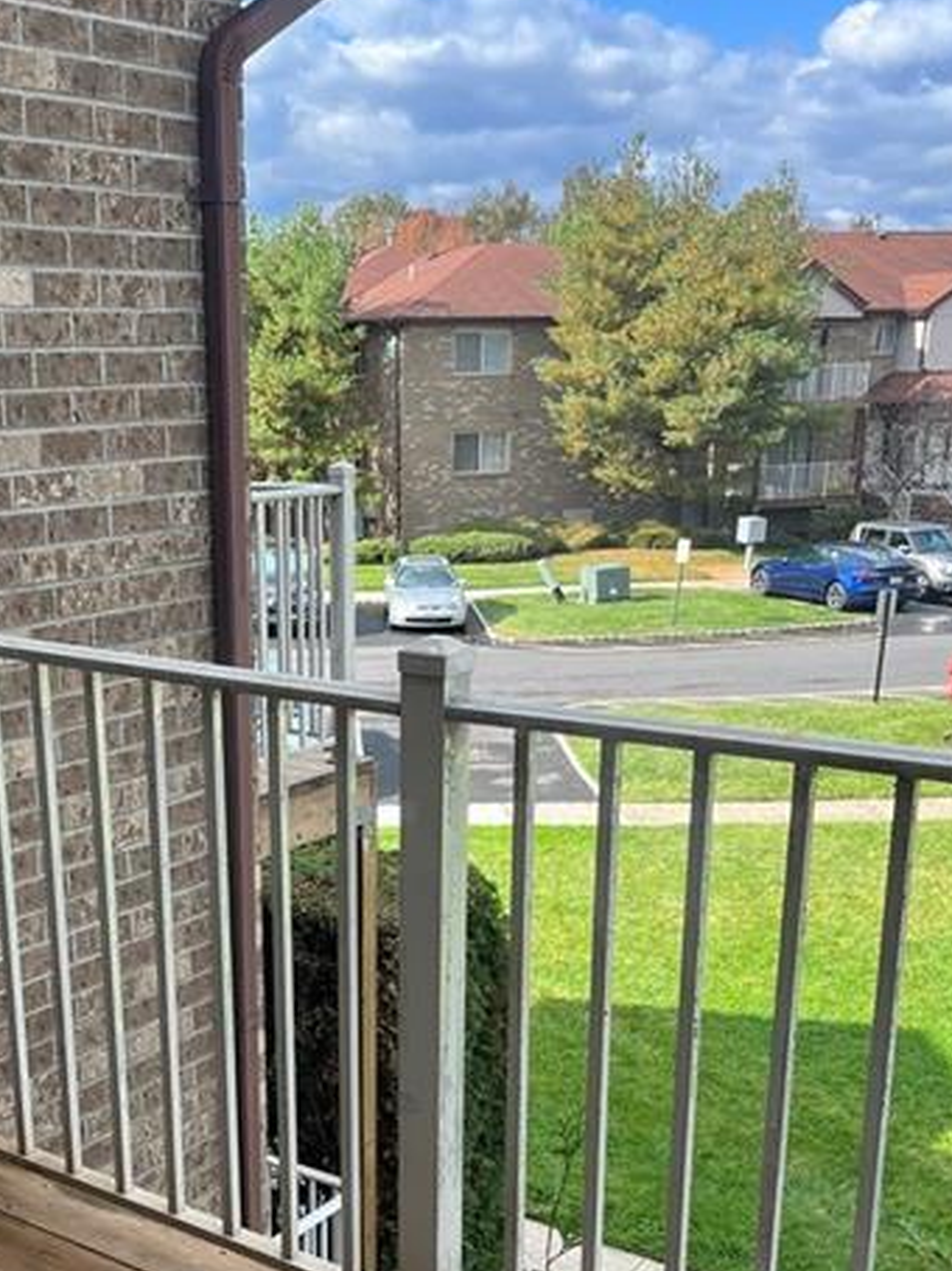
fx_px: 1615
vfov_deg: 42.1
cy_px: 896
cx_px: 294
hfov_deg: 32.5
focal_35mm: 44
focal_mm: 5.1
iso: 50
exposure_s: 1/766
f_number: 1.6
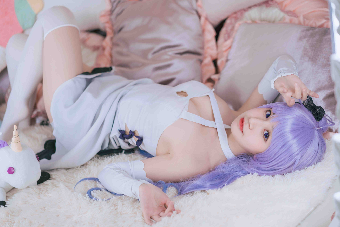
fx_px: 519
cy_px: 114
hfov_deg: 36.2
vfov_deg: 24.6
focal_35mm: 55
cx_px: 170
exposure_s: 1/80
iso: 200
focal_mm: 55
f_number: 2.2
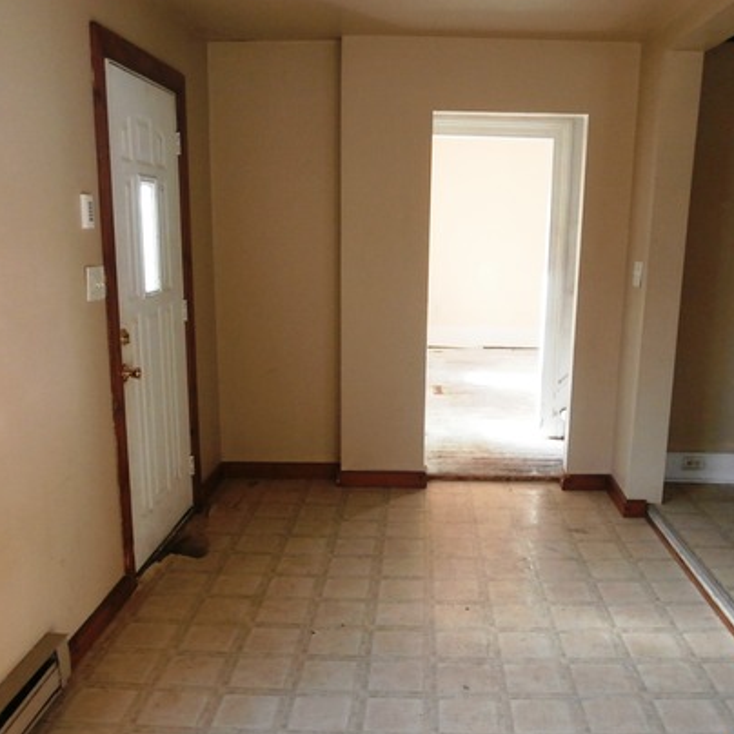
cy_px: 407
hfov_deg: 47.2
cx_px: 400
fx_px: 840
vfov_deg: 47.1
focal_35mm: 35
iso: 200
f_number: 3.2
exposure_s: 1/50
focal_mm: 4.43
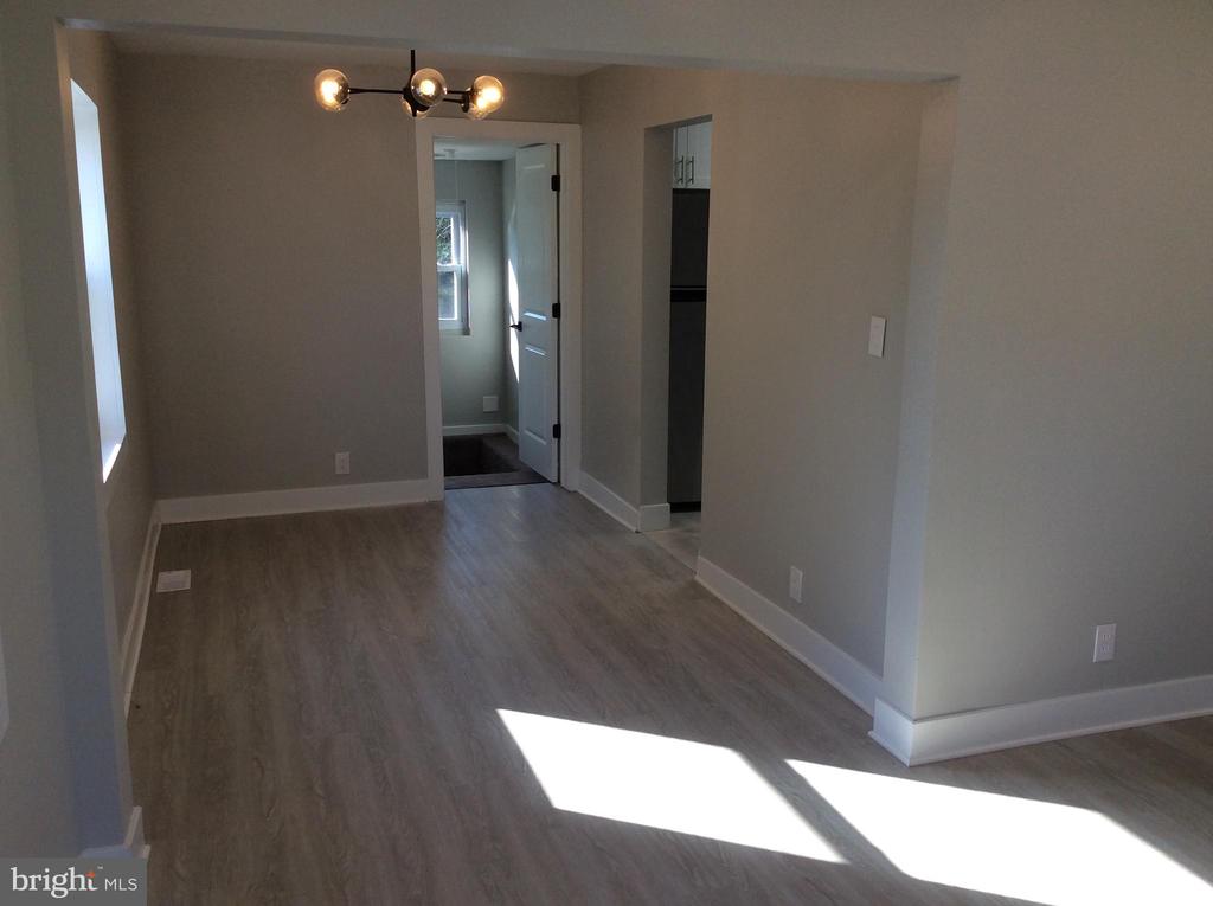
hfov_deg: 56.9
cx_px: 606
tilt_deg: -11.7
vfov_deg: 44.1
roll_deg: -0.4
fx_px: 1120
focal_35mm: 32
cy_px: 453
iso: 50
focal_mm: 3.3
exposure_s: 1/120
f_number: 2.4
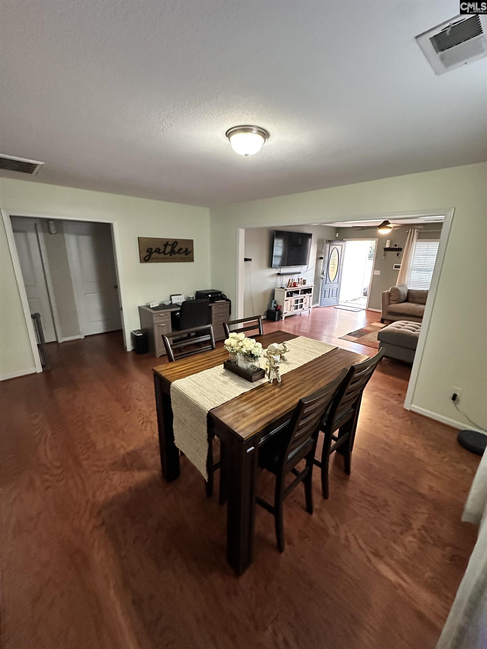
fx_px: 263
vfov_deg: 102.1
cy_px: 324
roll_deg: -1.8
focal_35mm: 14
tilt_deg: -17.1
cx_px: 244
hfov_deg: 85.7
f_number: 2.2
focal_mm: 2.22
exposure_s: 1/60
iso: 1000
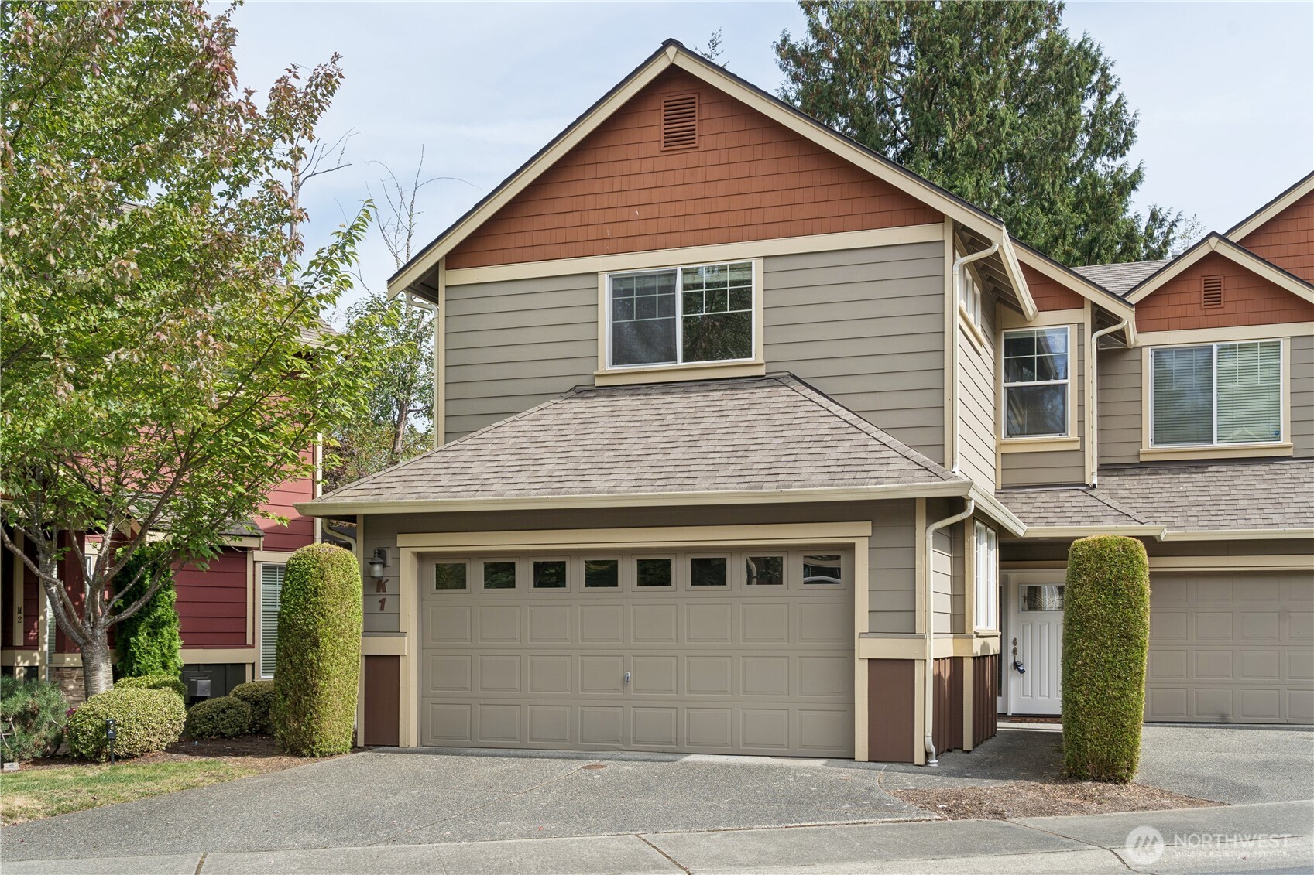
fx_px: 1277
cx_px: 657
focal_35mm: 35
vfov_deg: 37.8
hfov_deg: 54.4
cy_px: 438
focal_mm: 35
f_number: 8
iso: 200
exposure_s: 1/320
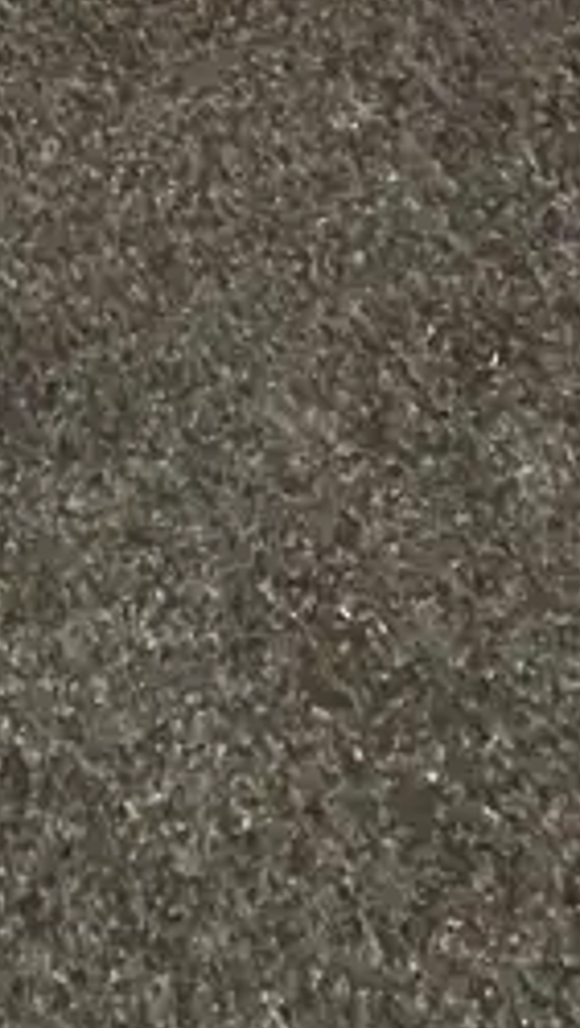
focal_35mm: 125
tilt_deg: -31.6
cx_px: -506
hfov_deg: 9.2
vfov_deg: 15.1
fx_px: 3411
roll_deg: +1.2
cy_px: -773
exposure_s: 1/25
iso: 320
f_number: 1.8
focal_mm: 3.99
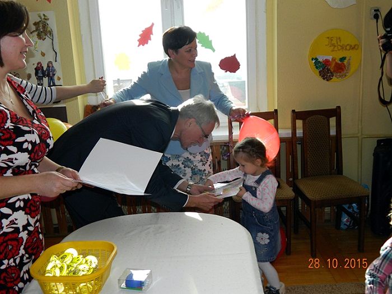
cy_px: 147
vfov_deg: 35.1
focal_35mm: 41
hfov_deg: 45.8
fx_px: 464
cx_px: 196
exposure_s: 1/125
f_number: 3.5
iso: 80
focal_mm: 7.3
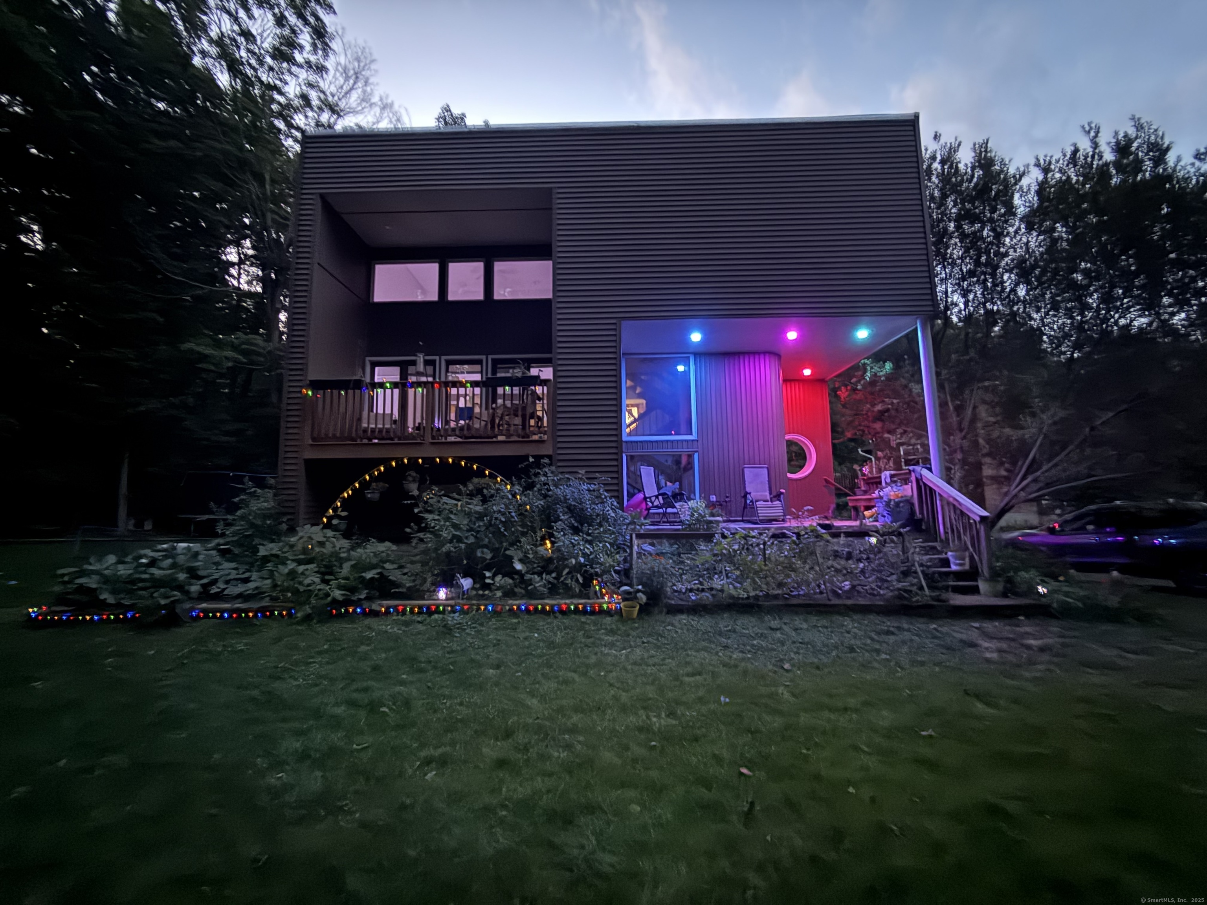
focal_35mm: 14
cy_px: 452
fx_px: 488
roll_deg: +0.8
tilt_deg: +8.0
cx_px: 604
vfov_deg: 85.7
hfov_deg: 102.1
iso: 1600
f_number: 2.2
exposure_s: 1/8
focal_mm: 2.22
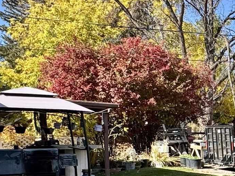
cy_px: 158
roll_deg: -0.8
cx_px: 323
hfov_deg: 25.4
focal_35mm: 63
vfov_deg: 22.7
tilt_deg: -4.9
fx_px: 428
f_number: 2.2
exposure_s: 1/1256
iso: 40
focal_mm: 2.22
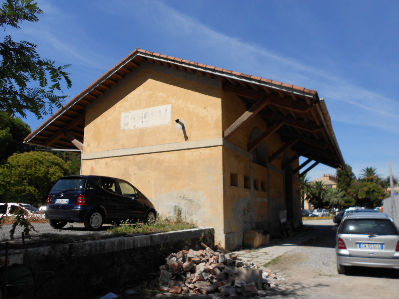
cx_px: 200
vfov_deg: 53.1
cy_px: 150
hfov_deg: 67.3
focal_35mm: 26
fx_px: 300
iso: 80
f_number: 3.2
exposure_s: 1/1500
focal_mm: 4.6
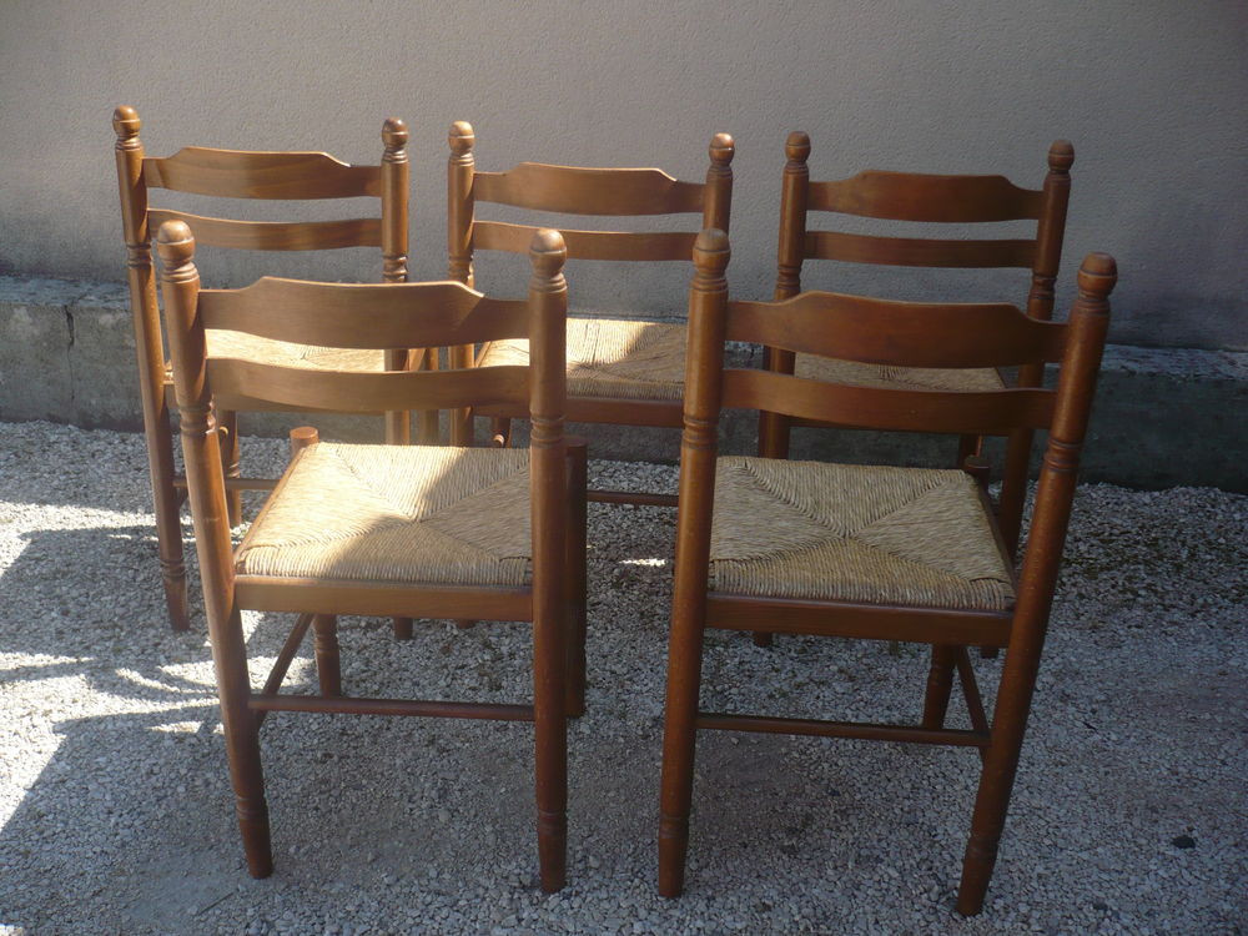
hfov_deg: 52.6
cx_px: 624
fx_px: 1262
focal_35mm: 35
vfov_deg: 40.7
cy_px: 468
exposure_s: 1/500
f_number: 2.8
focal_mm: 5.8
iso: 100
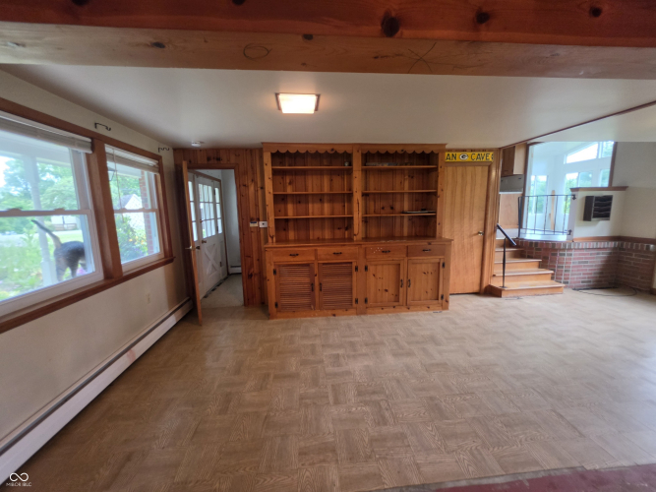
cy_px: 246
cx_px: 328
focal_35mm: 13
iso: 200
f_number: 1.9
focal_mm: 2.2
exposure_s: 1/60
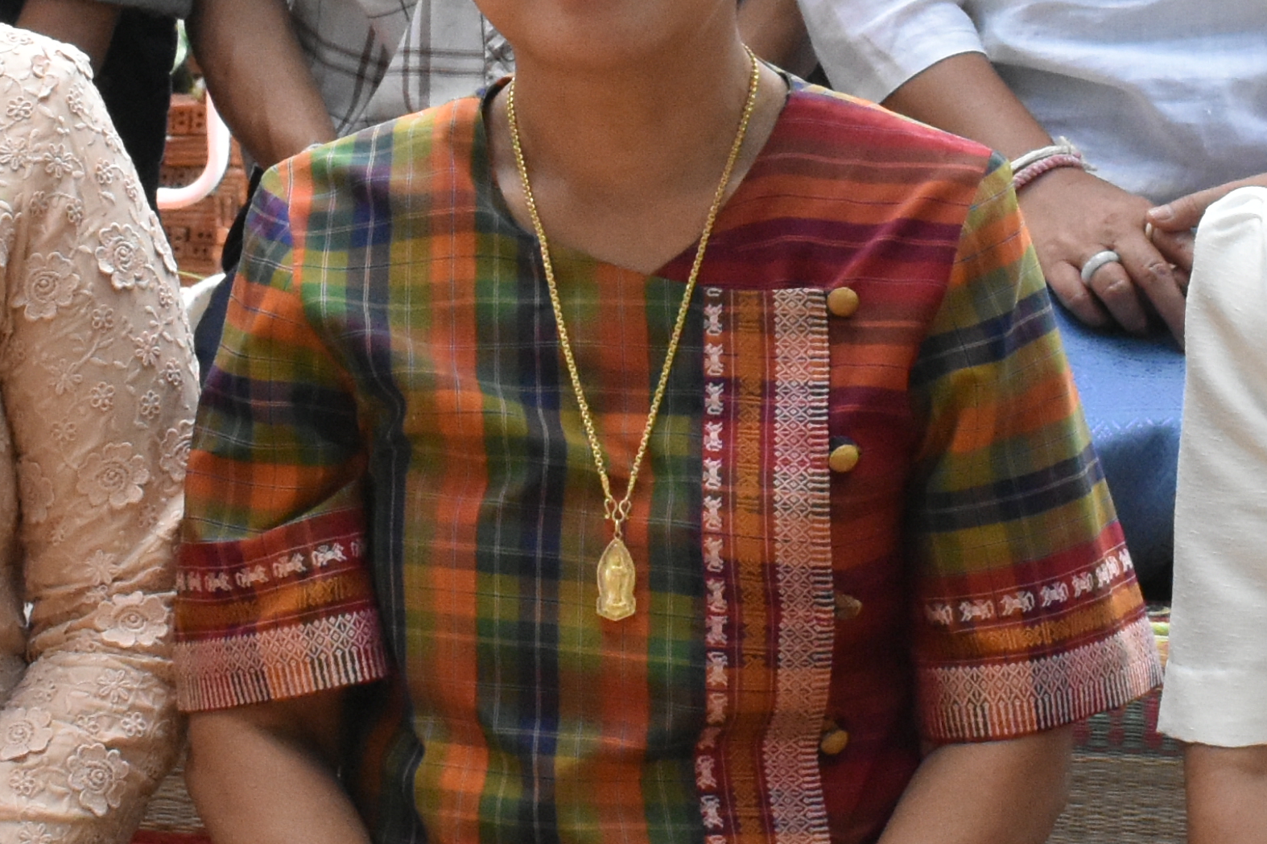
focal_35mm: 183
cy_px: -31
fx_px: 6439
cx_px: 722
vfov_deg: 7.5
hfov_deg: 11.2
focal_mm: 32
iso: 2500
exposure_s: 1/640
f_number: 13
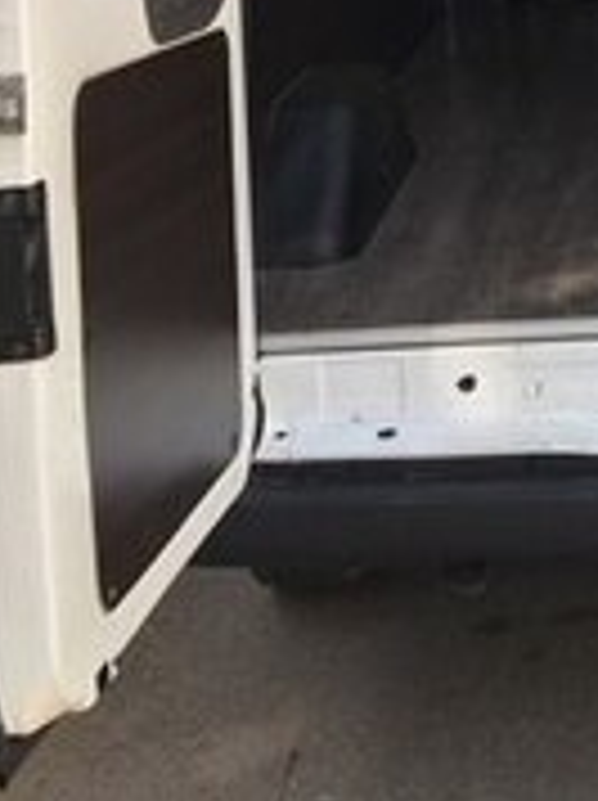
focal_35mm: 81
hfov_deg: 17.5
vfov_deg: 21.4
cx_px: 674
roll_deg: +1.3
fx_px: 1870
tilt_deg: -1.5
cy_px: -297
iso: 25
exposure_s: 1/100
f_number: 2.2
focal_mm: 4.15
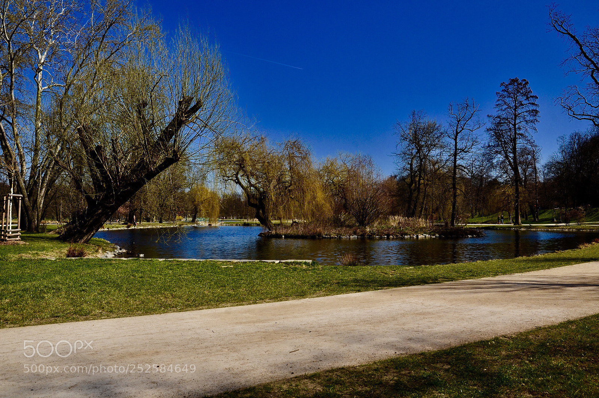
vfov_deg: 39.9
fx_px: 549
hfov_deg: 57.3
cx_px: 300
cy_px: 199
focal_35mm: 33
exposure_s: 1/640
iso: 200
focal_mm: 22
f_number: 10
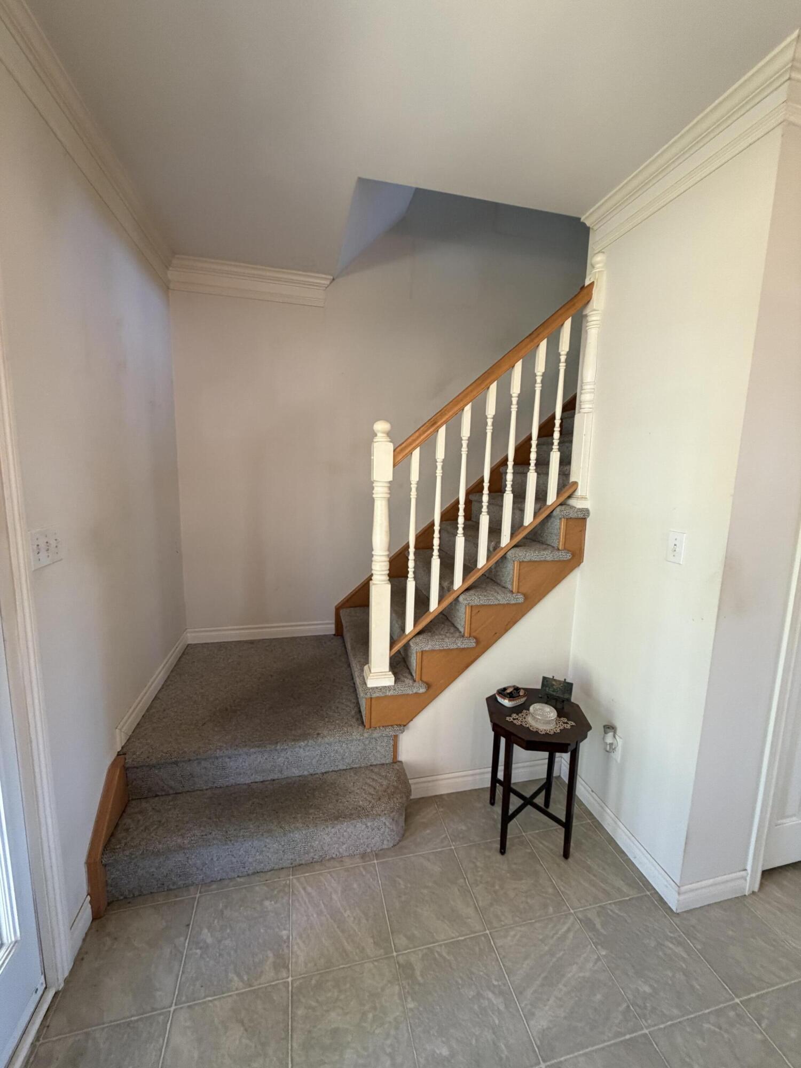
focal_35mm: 14
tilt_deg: -7.1
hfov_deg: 85.7
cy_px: 534
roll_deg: -1.7
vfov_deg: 102.1
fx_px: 432
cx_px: 400
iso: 200
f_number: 2.2
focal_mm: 2.22
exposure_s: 1/60
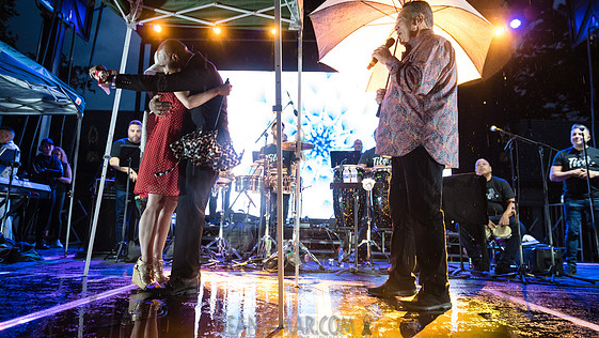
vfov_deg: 44.3
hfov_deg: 71.9
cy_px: 143
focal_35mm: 26
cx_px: 299
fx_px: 413
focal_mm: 24
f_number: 3.5
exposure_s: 1/160
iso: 3200
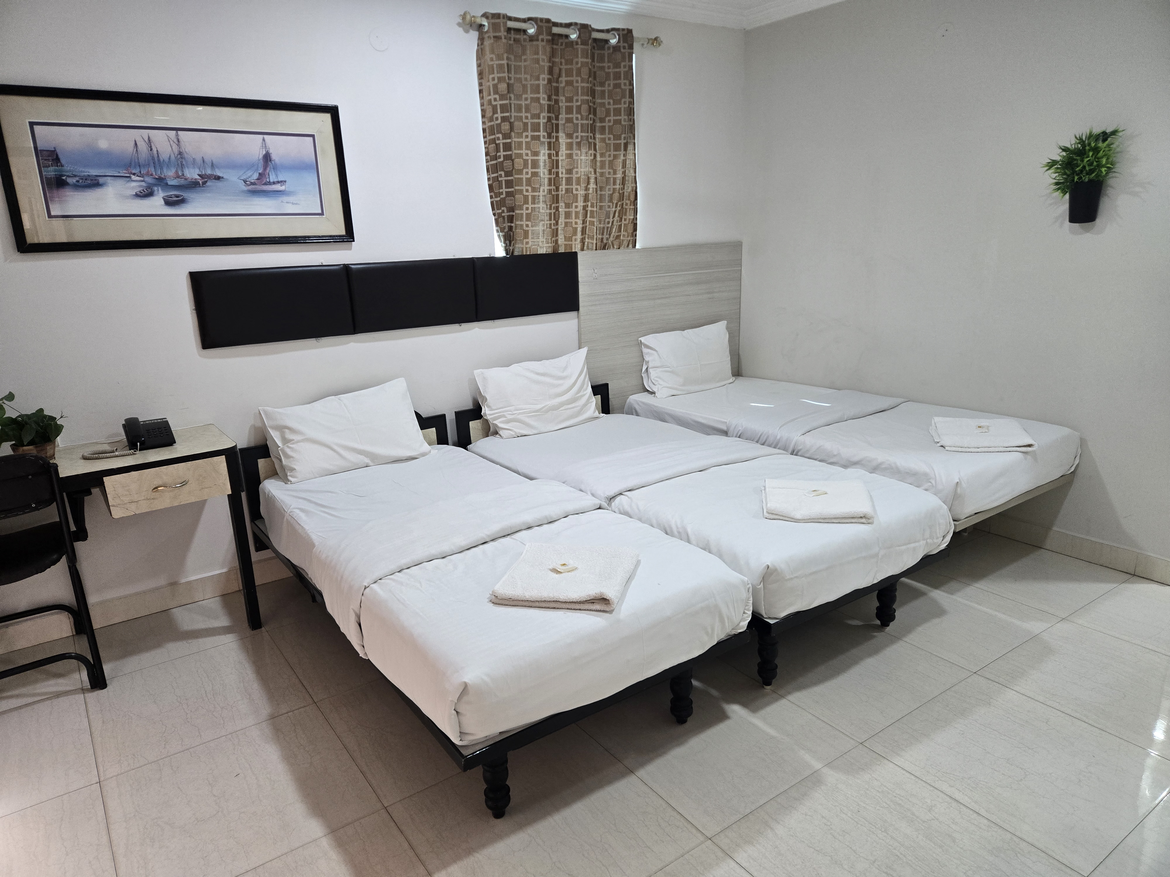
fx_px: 777
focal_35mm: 23
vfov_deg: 58.9
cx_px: 585
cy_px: 438
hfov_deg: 73.9
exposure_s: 1/100
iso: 200
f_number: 1.8
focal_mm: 5.4
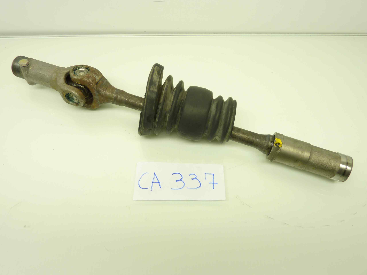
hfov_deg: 65.3
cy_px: 138
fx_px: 286
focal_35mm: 27
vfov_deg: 51.4
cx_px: 184
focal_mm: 4.1
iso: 80
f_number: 3.3
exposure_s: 1/25
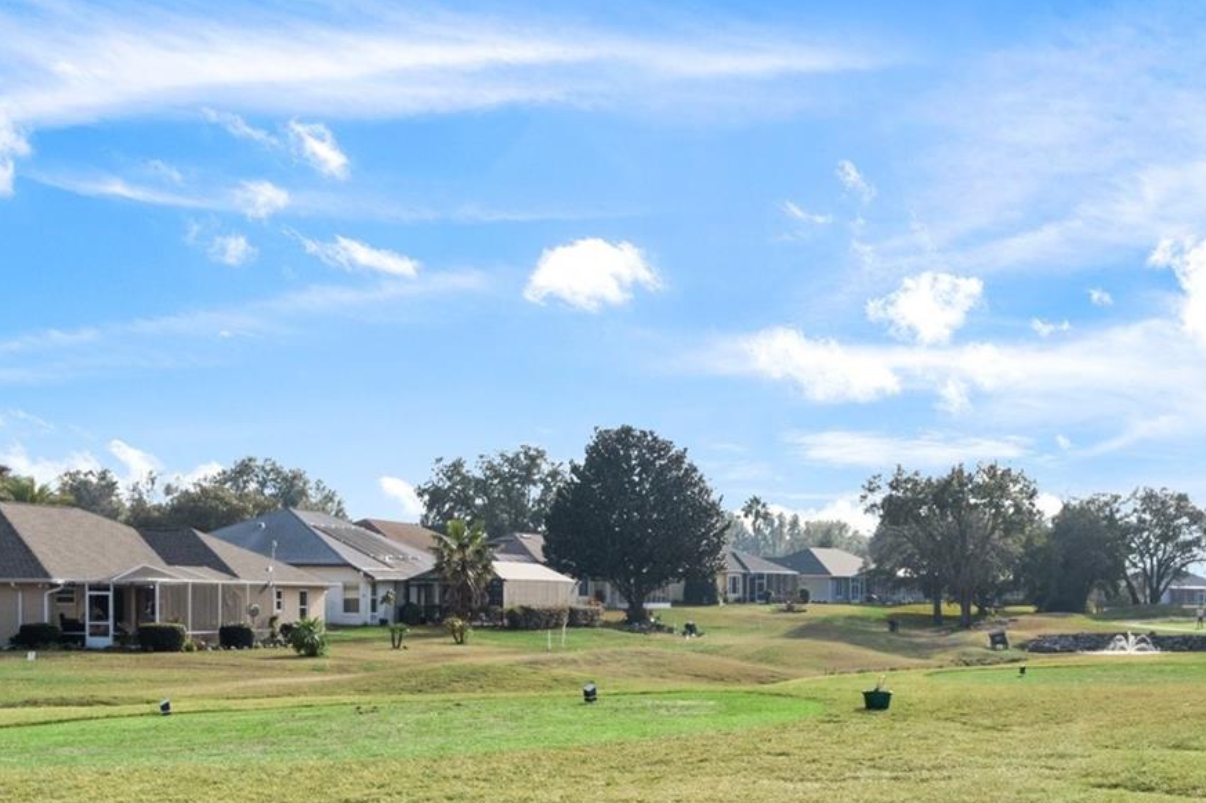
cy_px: 640
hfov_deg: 35.2
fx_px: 1841
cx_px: 949
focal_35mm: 55
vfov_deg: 24.2
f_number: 8
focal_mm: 20
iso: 320
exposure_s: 1/400
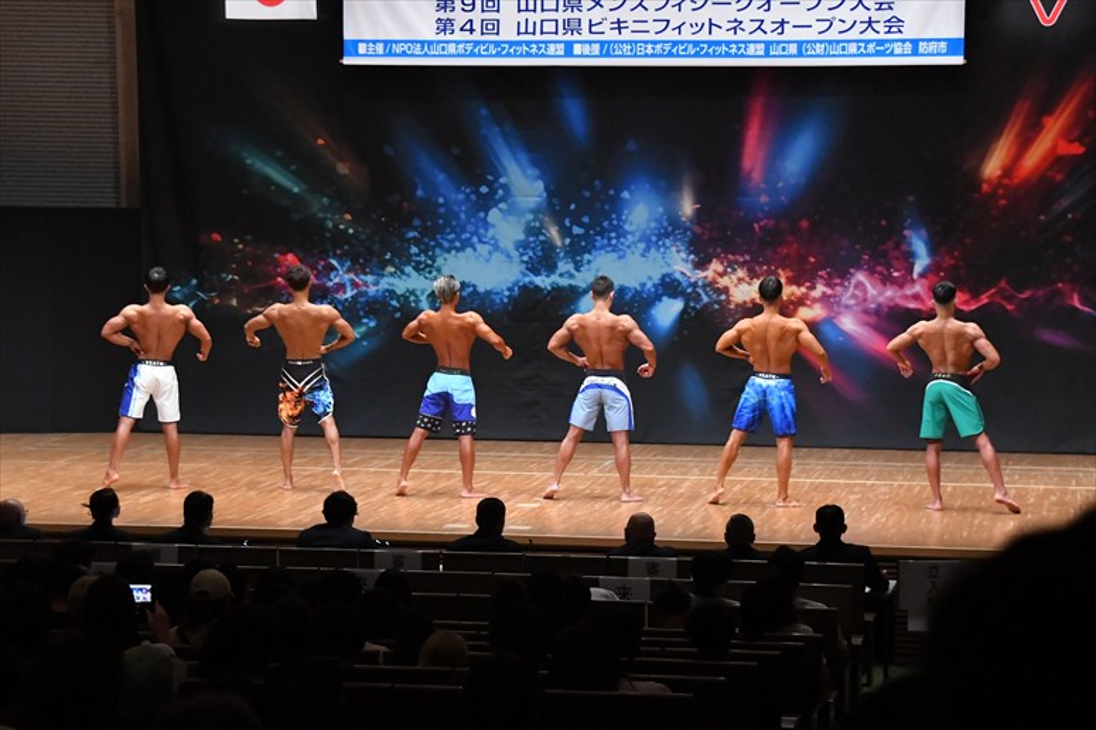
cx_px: 548
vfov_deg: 14.7
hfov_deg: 21.9
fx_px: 2830
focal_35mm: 93
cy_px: 365
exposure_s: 1/400
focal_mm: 62
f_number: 5.6
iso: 8000
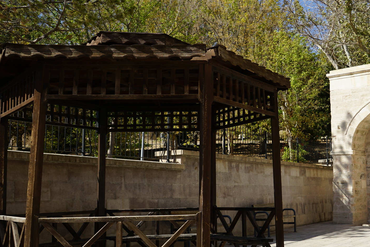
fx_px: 524
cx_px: 296
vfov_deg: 26.5
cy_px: 127
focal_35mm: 51
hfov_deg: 37.5
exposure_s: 1/320
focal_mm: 30
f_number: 7.1
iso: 100
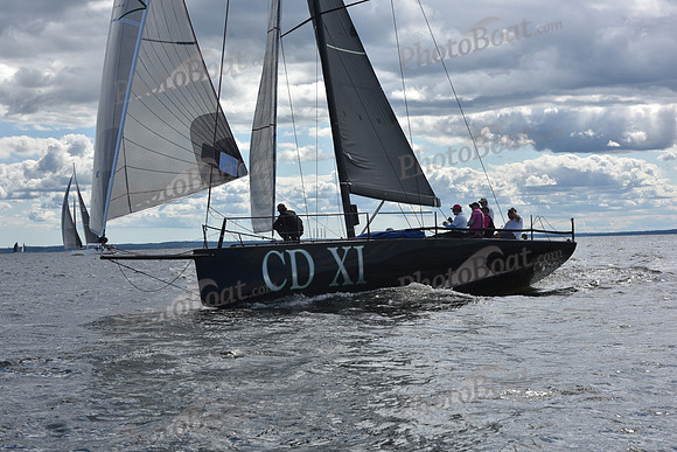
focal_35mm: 70
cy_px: 226
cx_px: 338
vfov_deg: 19.5
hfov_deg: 28.8
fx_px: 1317
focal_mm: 70
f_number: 10
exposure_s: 1/1000
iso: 250
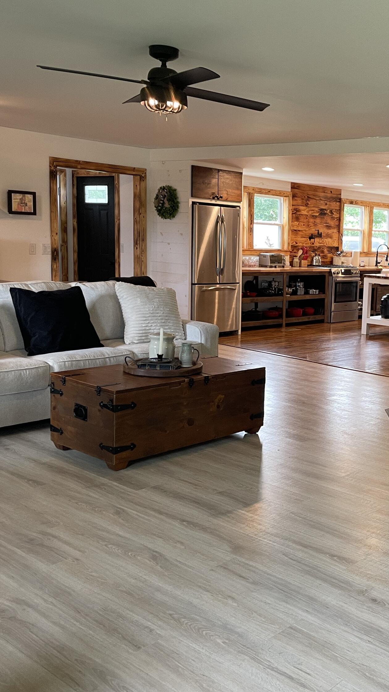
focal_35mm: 38
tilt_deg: -9.5
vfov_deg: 52.8
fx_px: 697
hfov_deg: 30.0
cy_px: 348
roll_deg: -2.4
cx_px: 340
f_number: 1.6
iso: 160
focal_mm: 4.2
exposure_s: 1/60
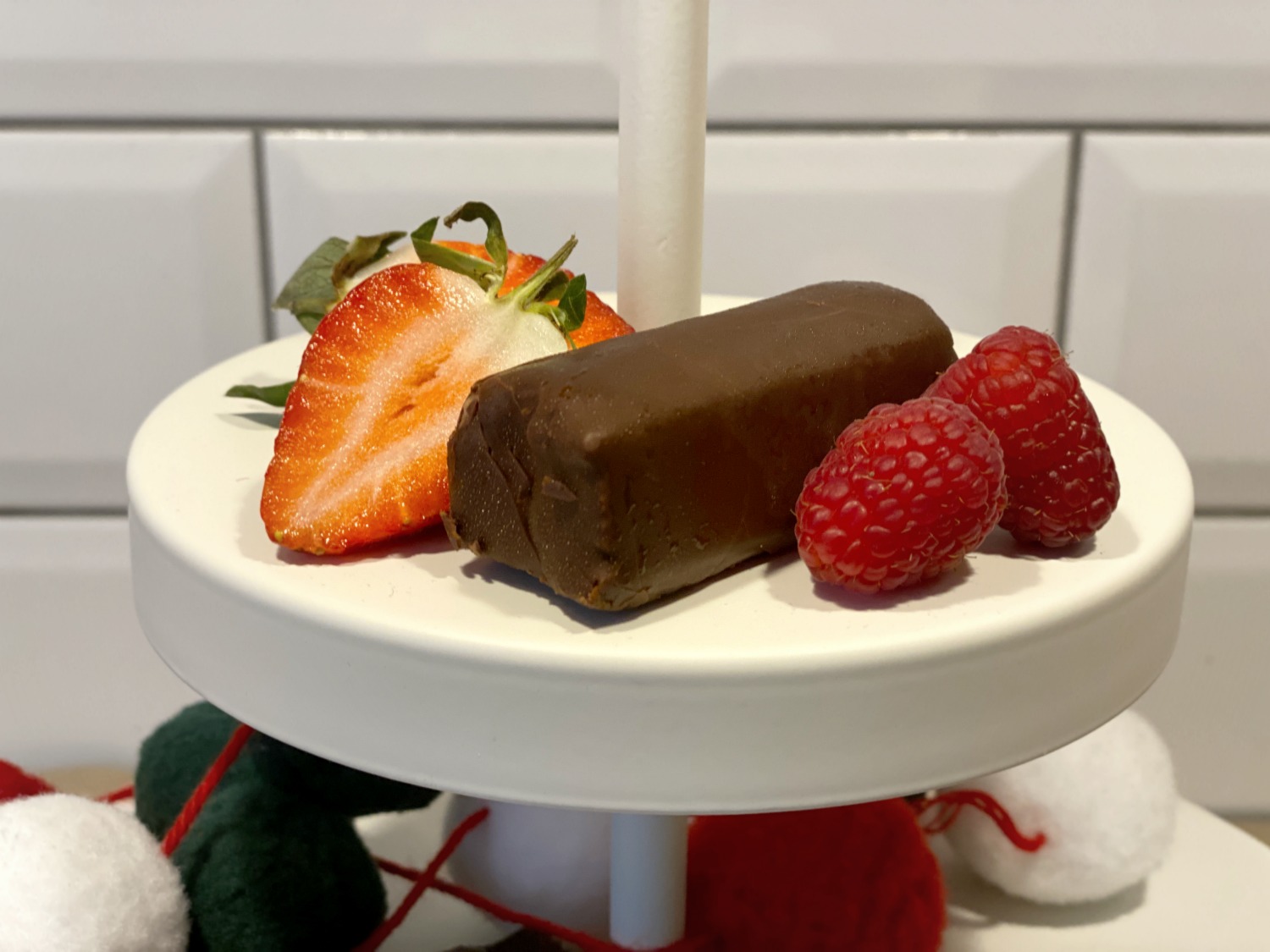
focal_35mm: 52
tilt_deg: -20.5
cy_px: 476
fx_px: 1908
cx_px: 635
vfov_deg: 28.0
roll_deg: -1.2
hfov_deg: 36.8
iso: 100
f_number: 2
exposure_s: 1/33
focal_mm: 6
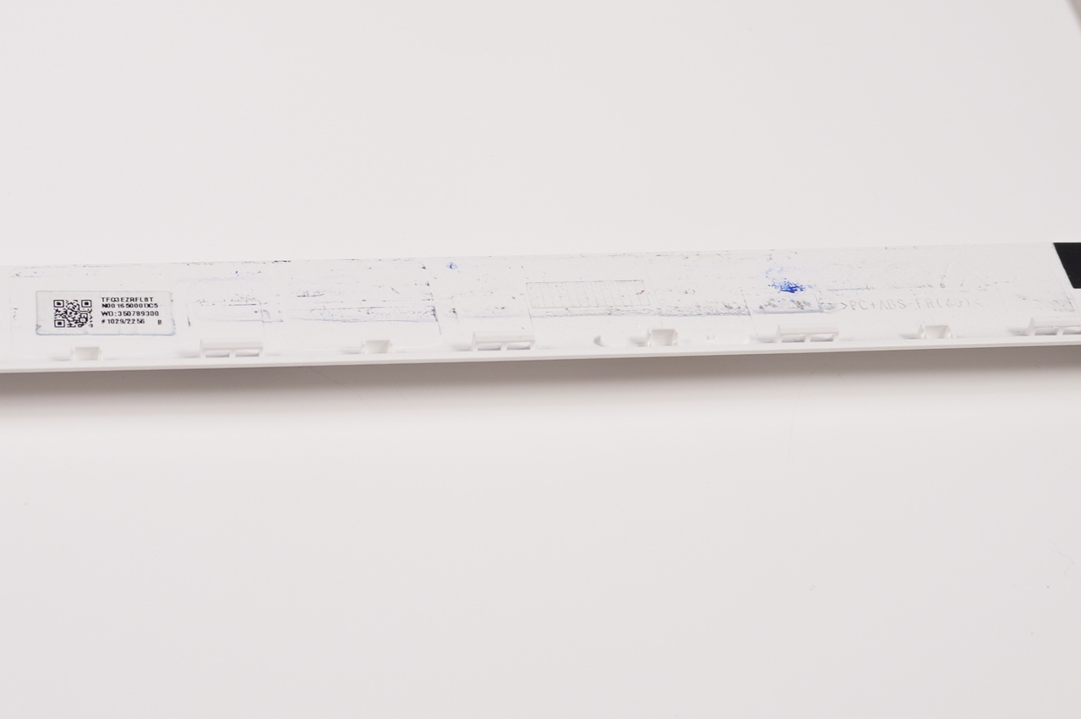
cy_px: 157
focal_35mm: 88
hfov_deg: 22.7
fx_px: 2646
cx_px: 159
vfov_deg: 15.4
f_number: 5.6
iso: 100
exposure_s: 1/100
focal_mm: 25
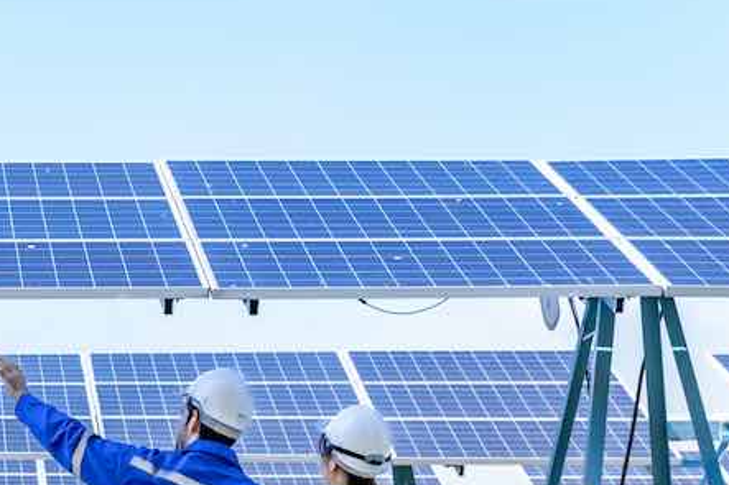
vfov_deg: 9.1
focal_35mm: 149
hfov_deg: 13.3
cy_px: 607
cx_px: -183
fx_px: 3021
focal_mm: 55.1
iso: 125
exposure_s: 1/125
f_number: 5.6
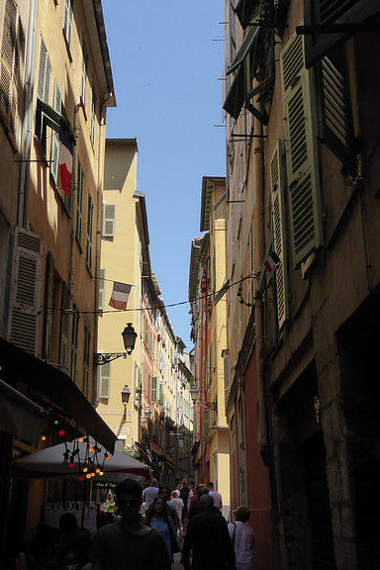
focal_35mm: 45
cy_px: 284
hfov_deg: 29.8
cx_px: 166
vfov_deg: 43.6
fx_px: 712
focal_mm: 7.4
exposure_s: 1/800
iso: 200
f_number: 3.9
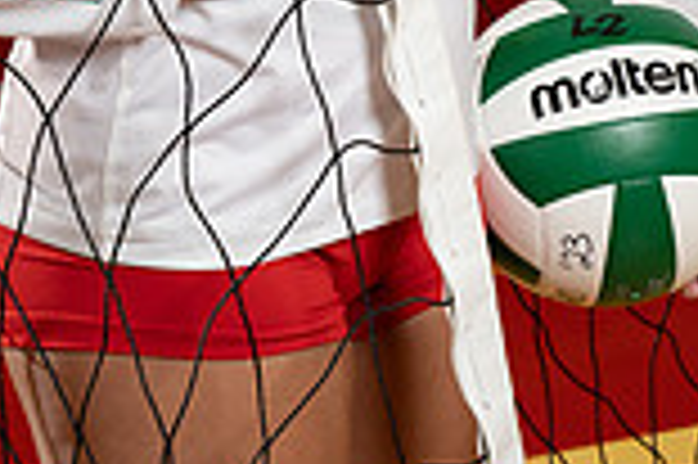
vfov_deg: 7.2
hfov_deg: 11.2
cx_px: 131
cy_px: -478
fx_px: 3544
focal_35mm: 183
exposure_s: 1/250
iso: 1250
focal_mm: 63
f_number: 8
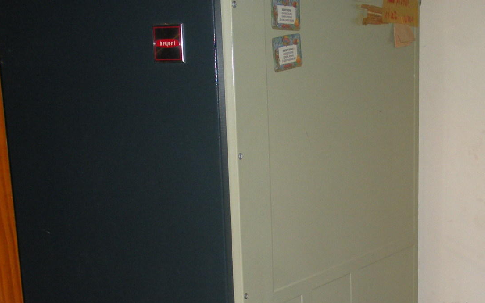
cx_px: 349
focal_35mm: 72
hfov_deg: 28.3
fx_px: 952
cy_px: 315
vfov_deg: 17.6
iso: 134
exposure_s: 1/60
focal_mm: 6.3
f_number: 3.5
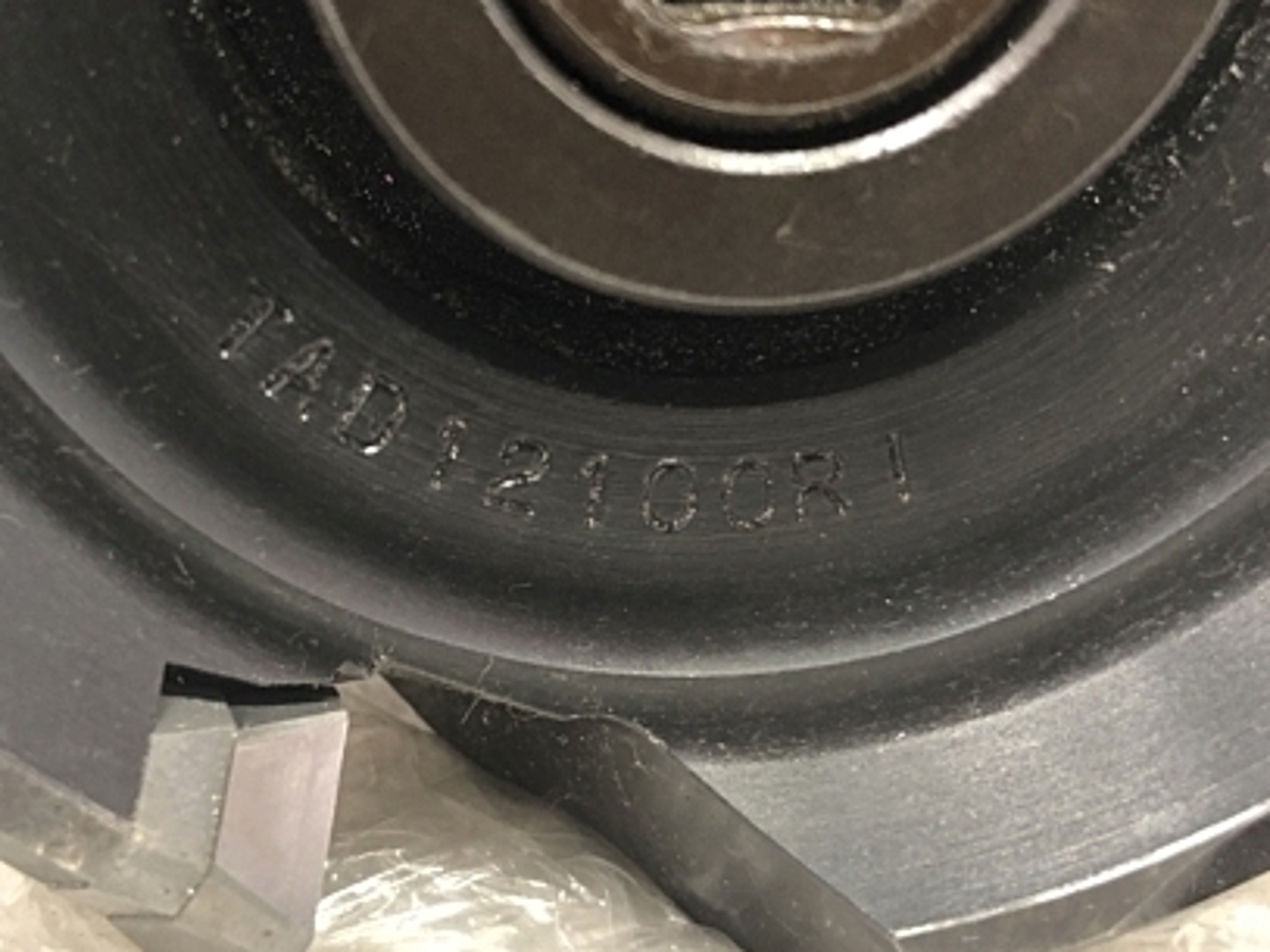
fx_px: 1614
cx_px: 424
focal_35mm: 44
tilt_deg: -33.2
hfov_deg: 42.4
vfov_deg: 32.9
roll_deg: -1.2
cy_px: 462
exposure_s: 1/5
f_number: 1.8
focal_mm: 3.99
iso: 100
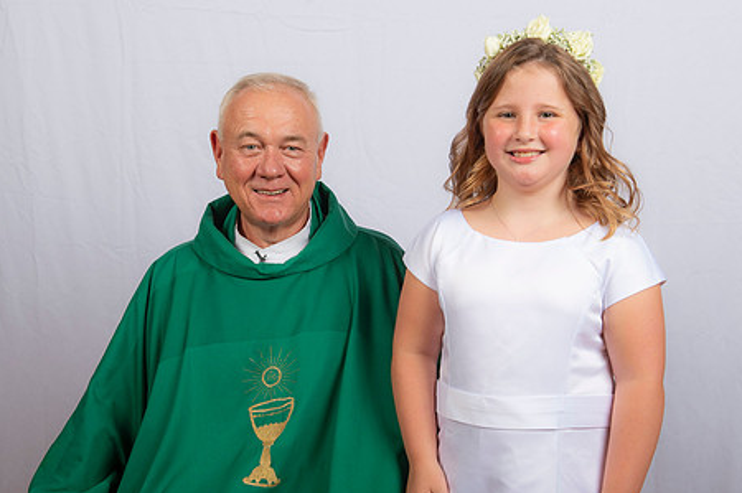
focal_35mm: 58
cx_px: 356
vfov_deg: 23.3
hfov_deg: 34.5
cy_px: 305
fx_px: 1194
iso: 320
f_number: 8
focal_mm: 45
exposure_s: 1/200
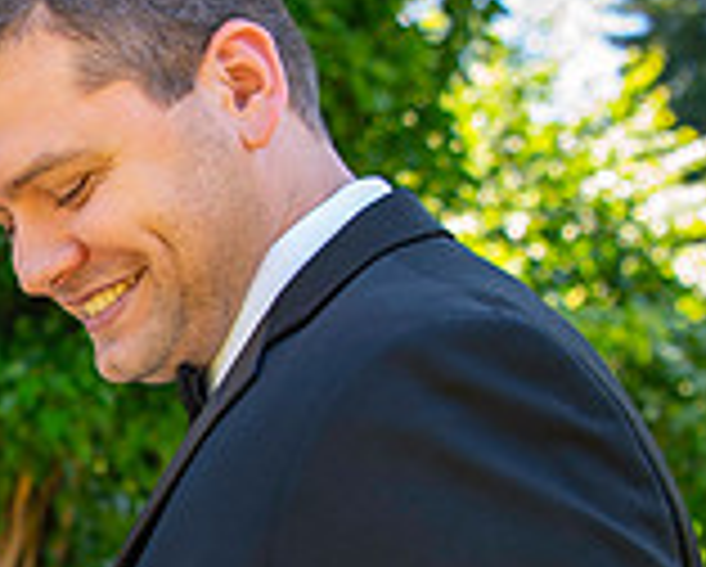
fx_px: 1736
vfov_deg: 18.1
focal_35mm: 83
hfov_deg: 20.3
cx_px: -301
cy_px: 554
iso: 100
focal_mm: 24
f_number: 2.8
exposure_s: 1/125
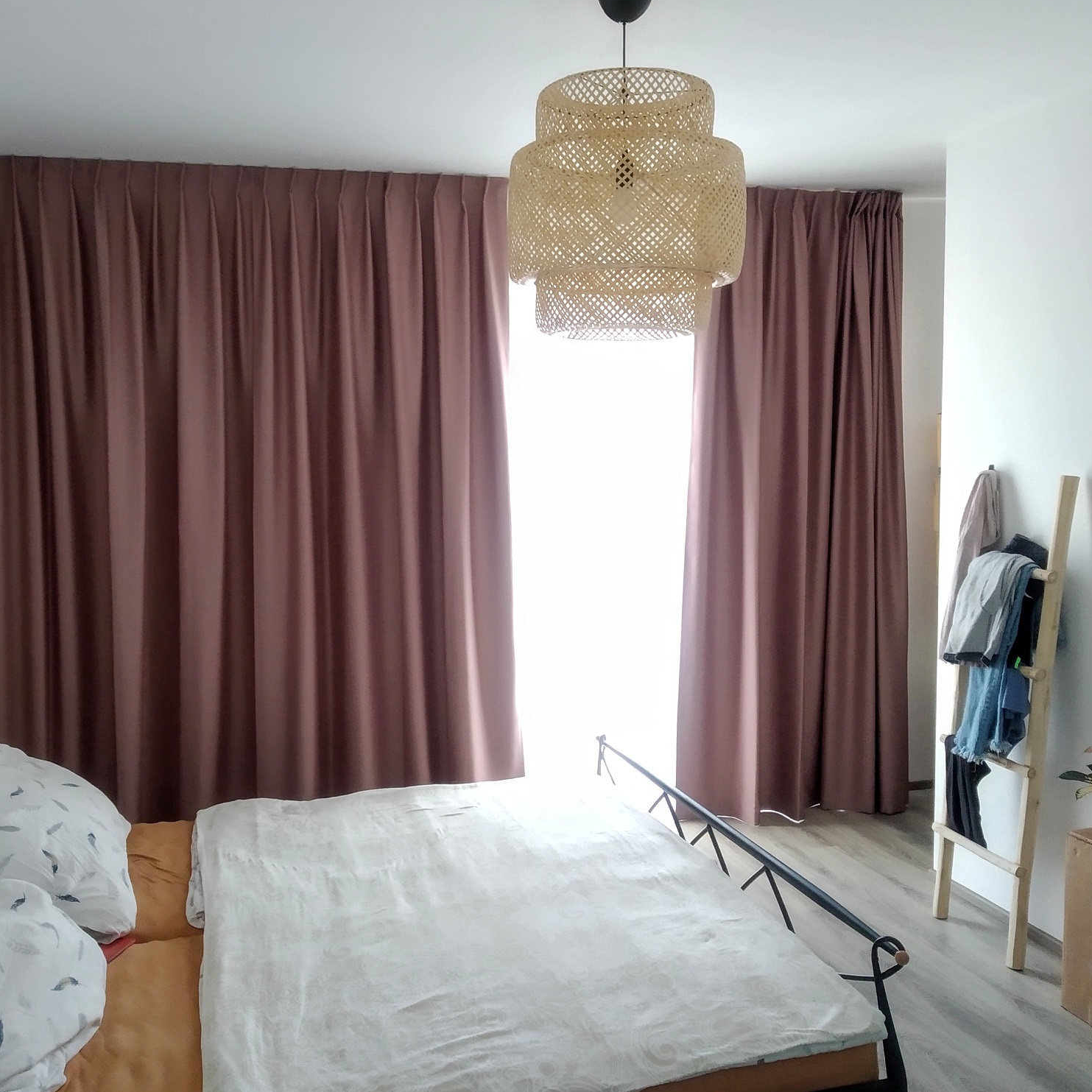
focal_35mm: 31
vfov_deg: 52.5
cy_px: 541
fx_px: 1106
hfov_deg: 52.5
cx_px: 500
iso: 500
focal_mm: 3.82
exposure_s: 1/25
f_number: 2.2
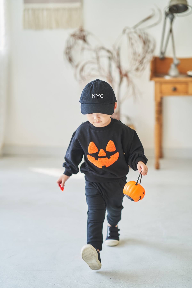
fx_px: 680
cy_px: 144
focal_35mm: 85
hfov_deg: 16.1
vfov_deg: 23.9
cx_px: 96
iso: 250
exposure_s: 1/200
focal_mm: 85
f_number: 1.8
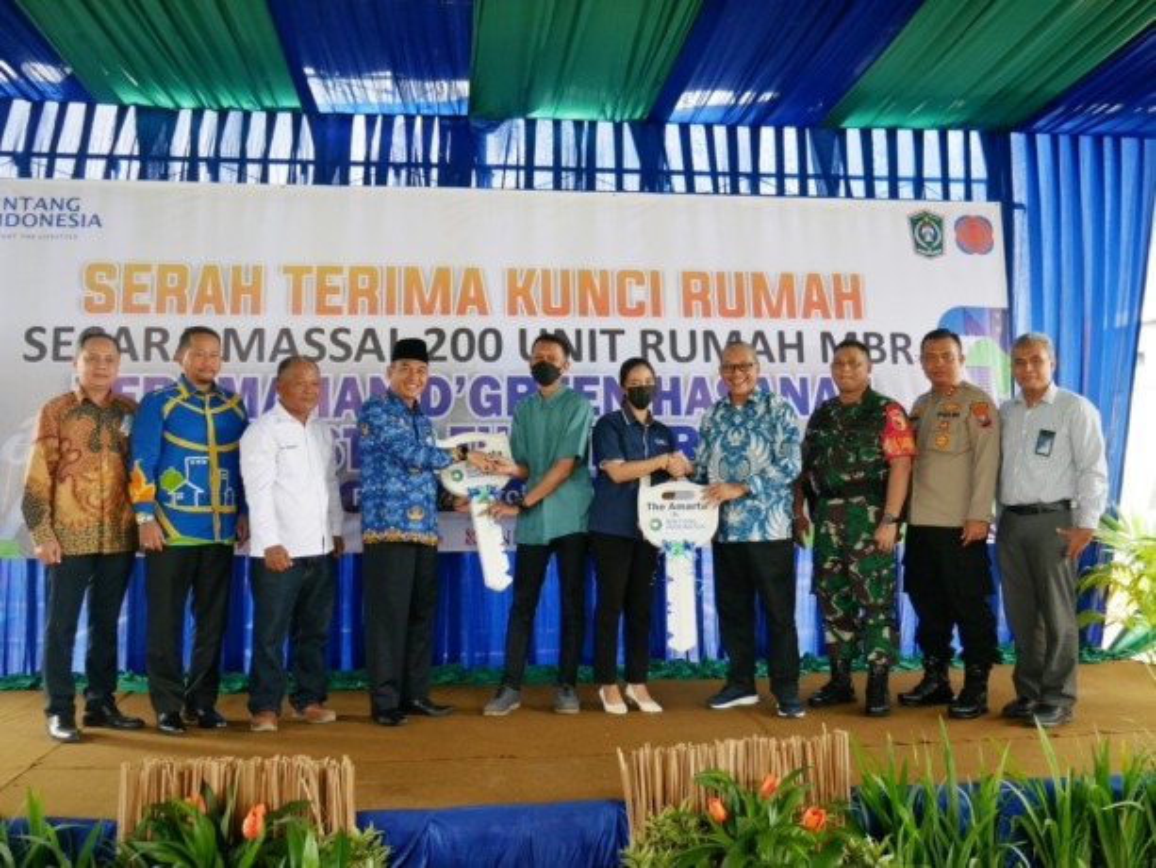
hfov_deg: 56.8
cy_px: 434
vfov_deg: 44.2
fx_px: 1069
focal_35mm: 32
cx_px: 578
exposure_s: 1/60
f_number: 3.6
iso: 400
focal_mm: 16
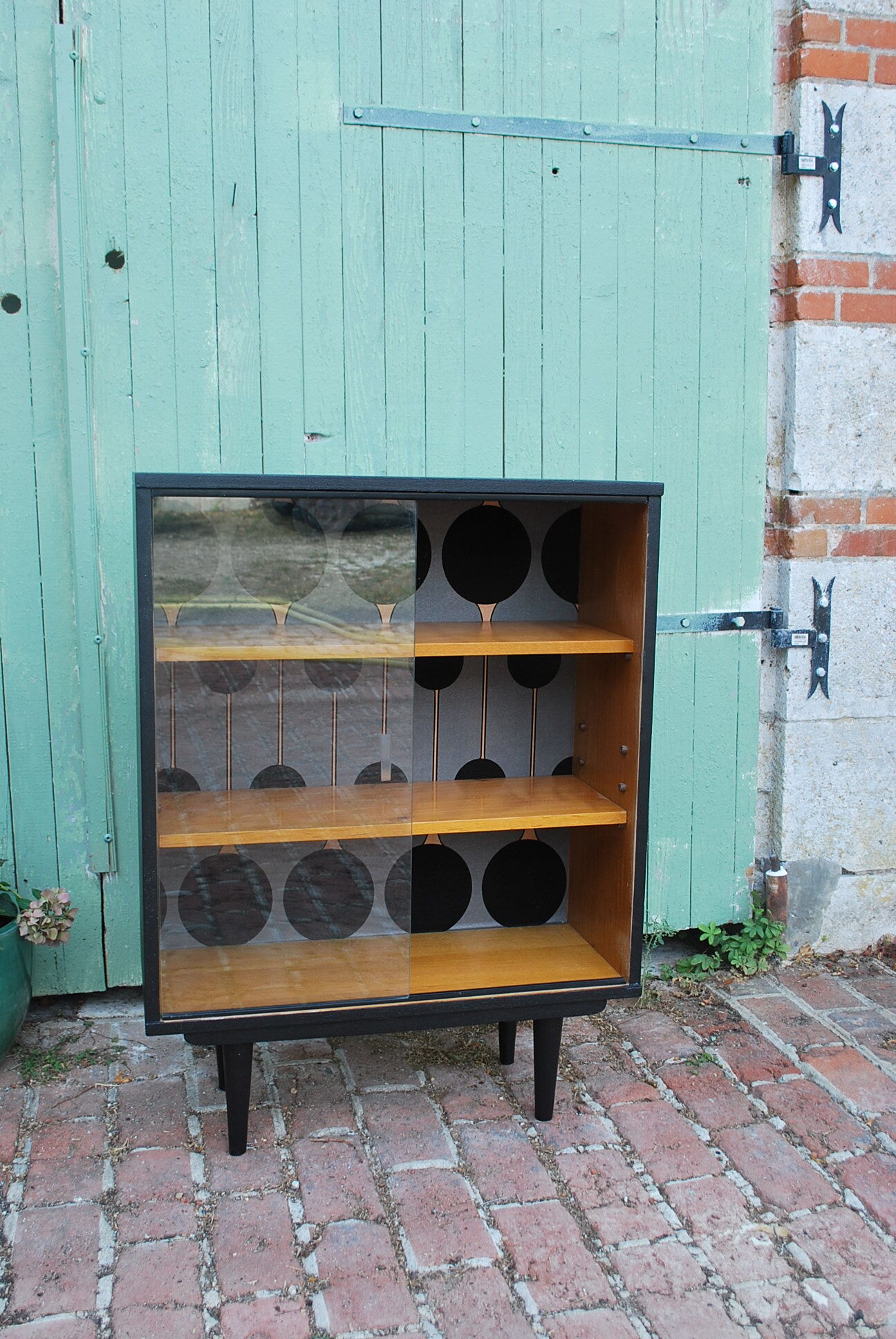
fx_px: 1340
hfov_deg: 37.0
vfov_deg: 53.1
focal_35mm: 36
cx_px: 448
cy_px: 670
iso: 200
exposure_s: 1/125
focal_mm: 24
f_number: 5.6
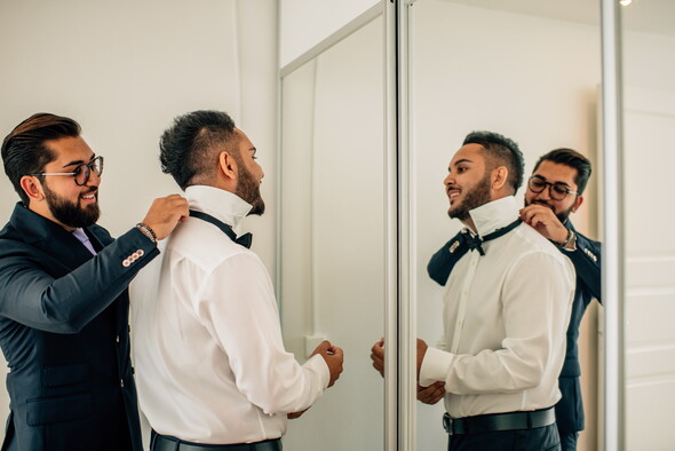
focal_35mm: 35
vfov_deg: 37.9
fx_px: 657
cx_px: 338
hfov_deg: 54.4
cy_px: 226
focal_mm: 35
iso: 400
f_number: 2.2
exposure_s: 1/400
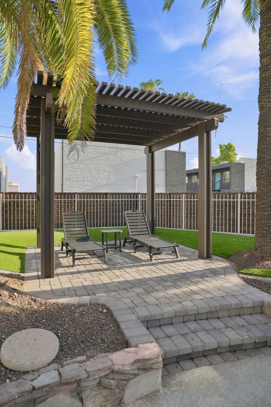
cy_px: 204
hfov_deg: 61.9
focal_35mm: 20
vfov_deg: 84.0
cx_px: 136
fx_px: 226
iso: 160
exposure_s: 1/800
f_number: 2.8
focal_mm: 20
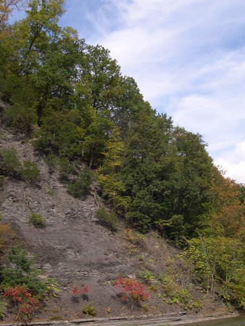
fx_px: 453
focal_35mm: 48
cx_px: 135
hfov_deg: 30.2
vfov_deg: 39.6
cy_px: 179
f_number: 7.6
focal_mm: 8
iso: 100
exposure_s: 1/133
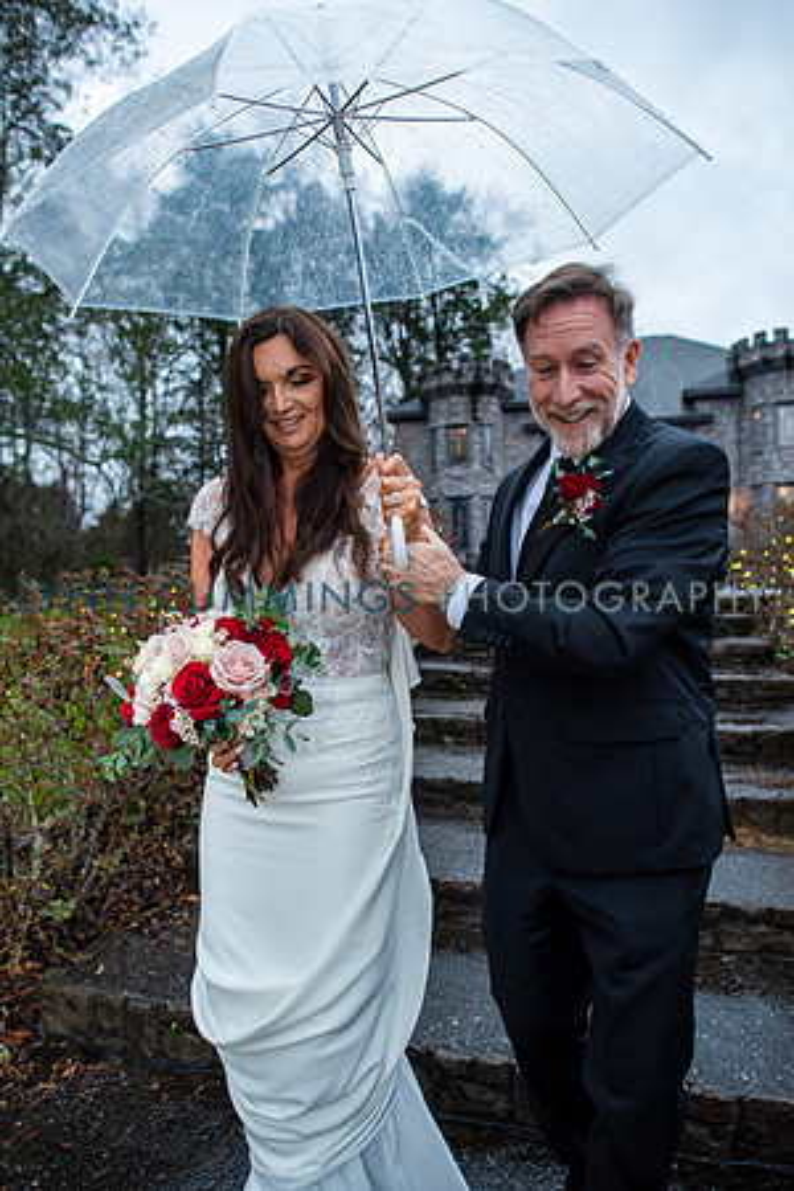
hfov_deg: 53.1
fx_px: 794
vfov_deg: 73.7
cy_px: 596
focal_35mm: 24
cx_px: 397
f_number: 3.2
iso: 640
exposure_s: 1/160
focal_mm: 24
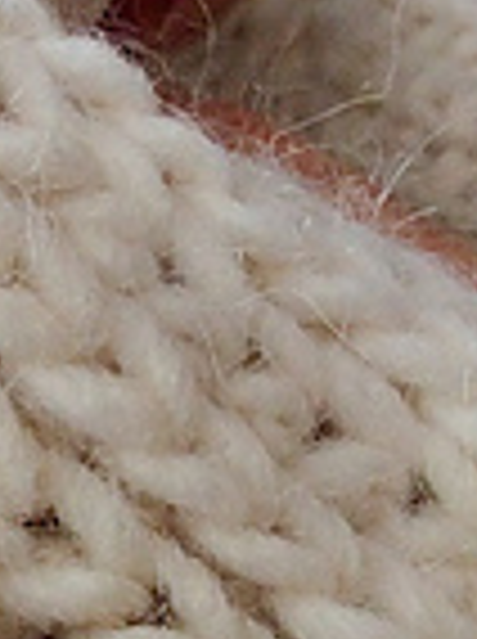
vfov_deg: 13.7
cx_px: -288
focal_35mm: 144
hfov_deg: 9.9
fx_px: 2654
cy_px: 320
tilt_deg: -26.2
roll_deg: -23.3
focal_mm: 3.3
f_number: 2.4
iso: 50
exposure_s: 1/50
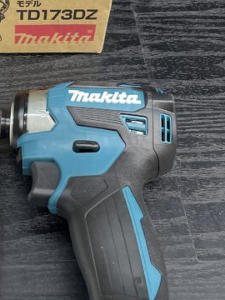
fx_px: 641
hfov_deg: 19.1
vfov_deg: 25.8
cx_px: -18
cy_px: 55
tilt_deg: -47.1
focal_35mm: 74
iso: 80
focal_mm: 4.2
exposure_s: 1/100
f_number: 1.6
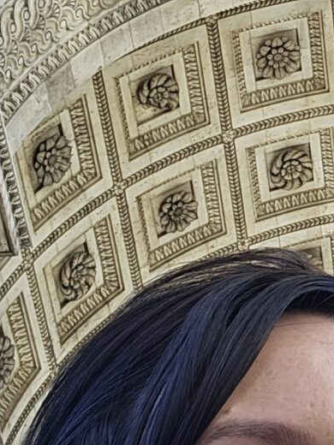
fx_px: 1582
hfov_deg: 11.7
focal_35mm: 123
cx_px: 444
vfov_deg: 15.9
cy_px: 102
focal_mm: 3.3
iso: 25
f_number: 2.2
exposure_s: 1/139
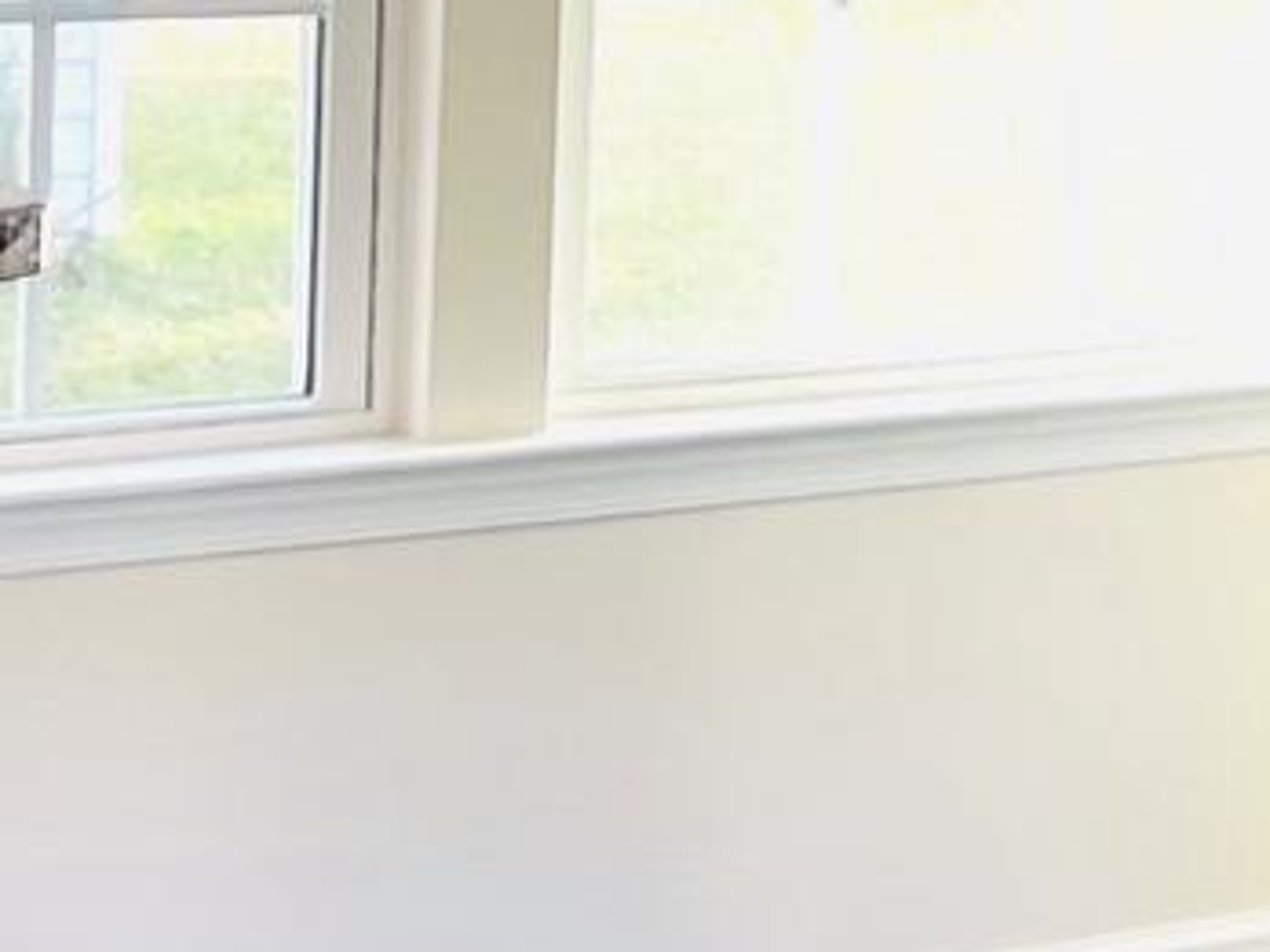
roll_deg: -1.1
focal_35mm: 153
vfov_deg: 9.5
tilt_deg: -0.4
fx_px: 5613
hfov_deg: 12.3
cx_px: 1927
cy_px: -409
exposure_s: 1/120
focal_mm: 5.7
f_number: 1.5
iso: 50
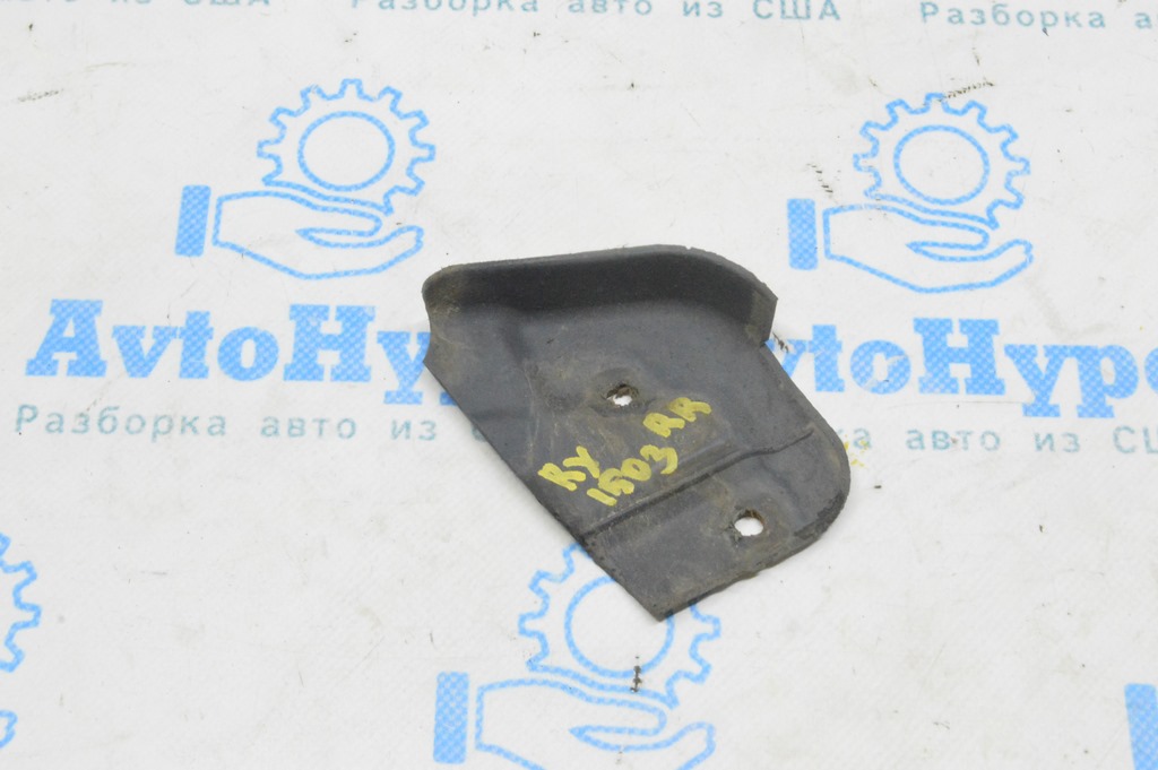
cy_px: 385
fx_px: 1832
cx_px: 579
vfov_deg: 23.7
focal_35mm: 57
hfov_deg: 35.1
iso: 6400
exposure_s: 1/15
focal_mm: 38
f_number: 20
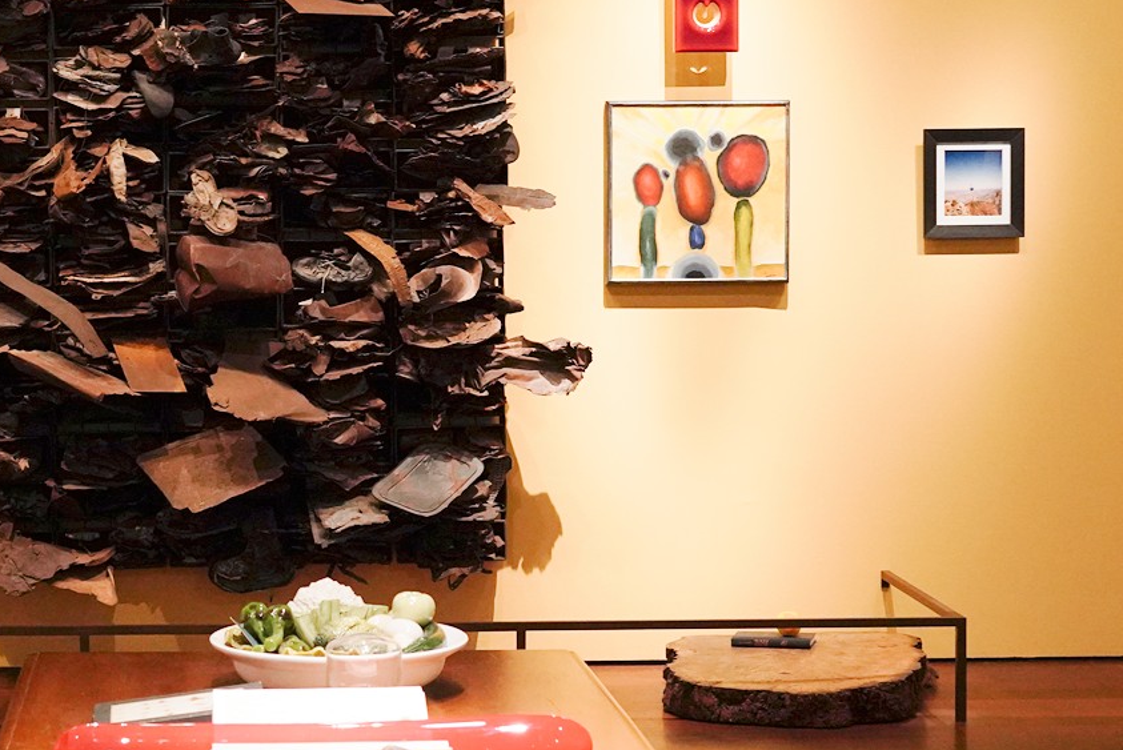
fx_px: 2590
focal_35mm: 83
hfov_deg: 24.2
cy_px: 308
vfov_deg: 16.5
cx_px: 281
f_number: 5
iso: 3200
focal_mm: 35
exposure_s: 1/100
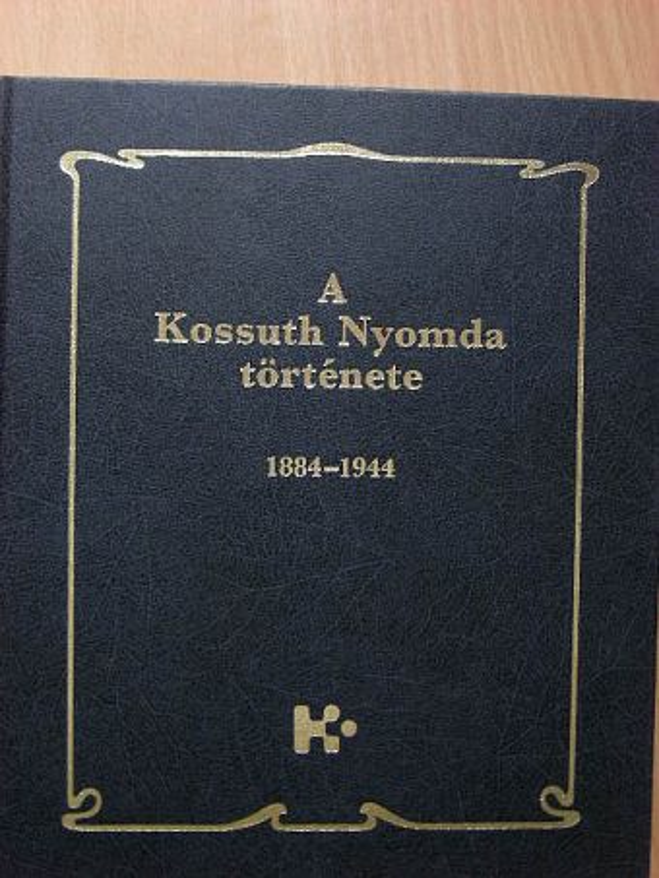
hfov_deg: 25.2
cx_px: 330
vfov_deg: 33.2
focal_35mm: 58
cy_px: 439
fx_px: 1472
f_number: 3.5
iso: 100
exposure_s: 1/16.3
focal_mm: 9.7
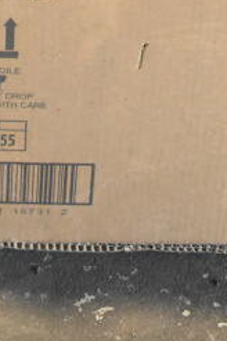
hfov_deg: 9.4
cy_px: -247
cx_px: -4
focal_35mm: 145
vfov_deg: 13.0
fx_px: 1371
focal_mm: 26
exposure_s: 1/40
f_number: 4
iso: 2800
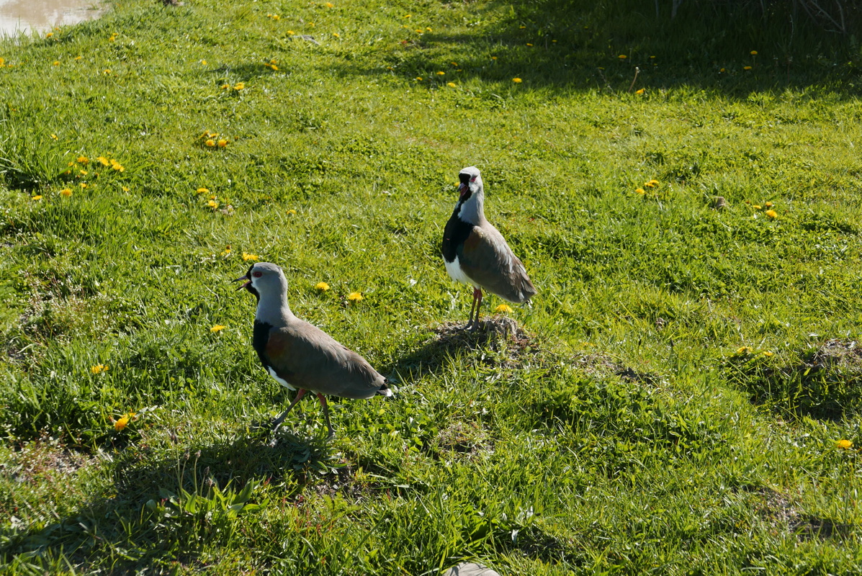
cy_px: 288
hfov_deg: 28.1
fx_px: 1725
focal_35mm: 72
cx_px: 431
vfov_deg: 19.0
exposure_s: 1/400
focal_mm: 32.6
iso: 200
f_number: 5.6
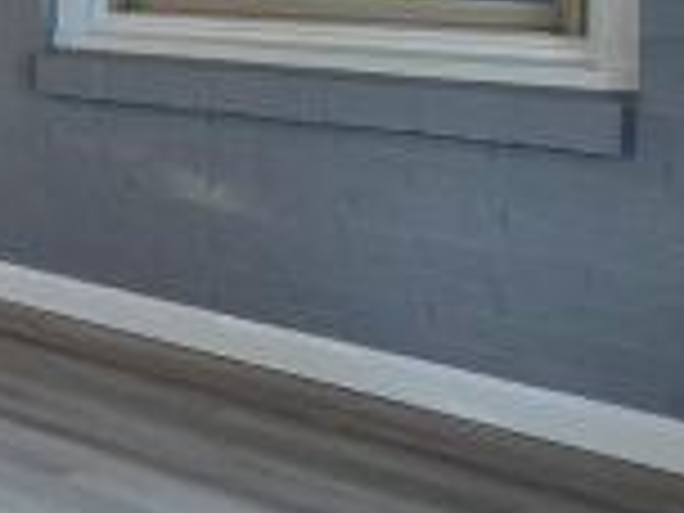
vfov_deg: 23.7
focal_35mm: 57
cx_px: -758
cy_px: -81
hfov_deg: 18.1
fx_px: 1126
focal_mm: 2.2
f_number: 1.9
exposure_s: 1/60
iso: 250
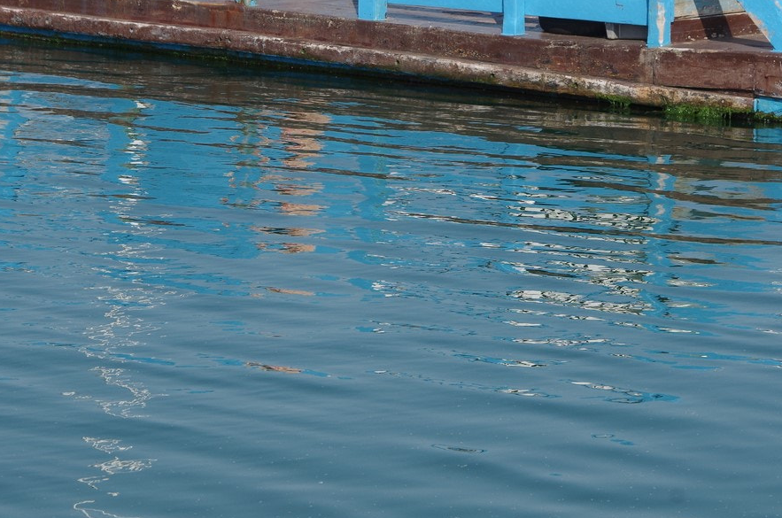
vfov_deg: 7.0
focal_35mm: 194
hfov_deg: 10.6
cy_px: 64
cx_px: 576
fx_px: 4206
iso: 200
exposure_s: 1/320
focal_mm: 70
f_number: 9
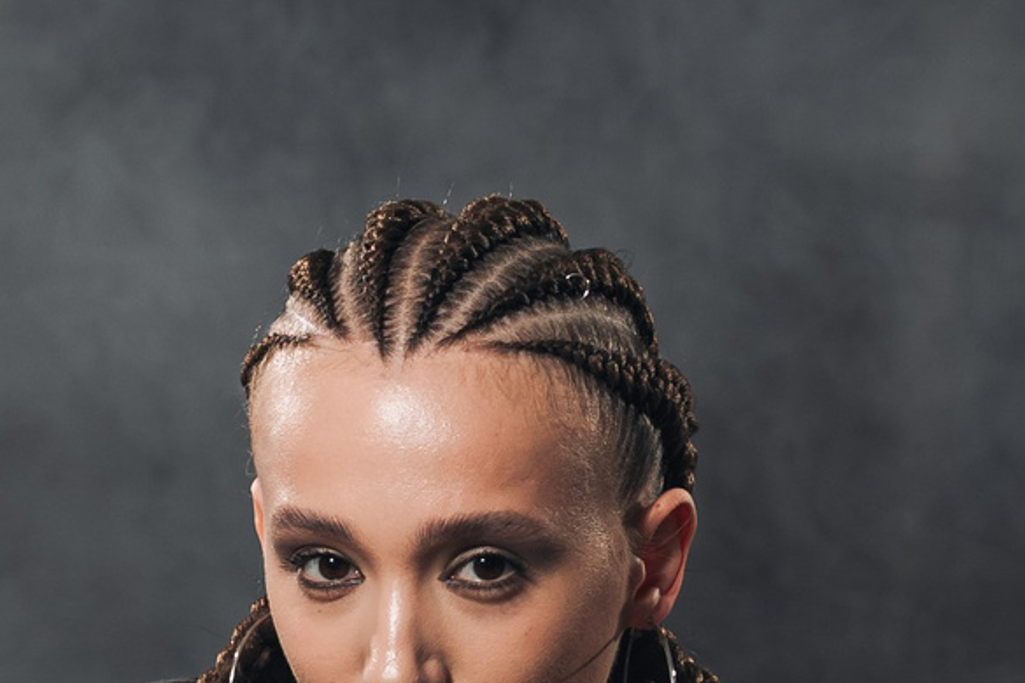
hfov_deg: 9.6
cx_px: 233
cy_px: 919
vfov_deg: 6.3
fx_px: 6121
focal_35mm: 215
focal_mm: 45
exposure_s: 1/160
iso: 320
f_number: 2.8
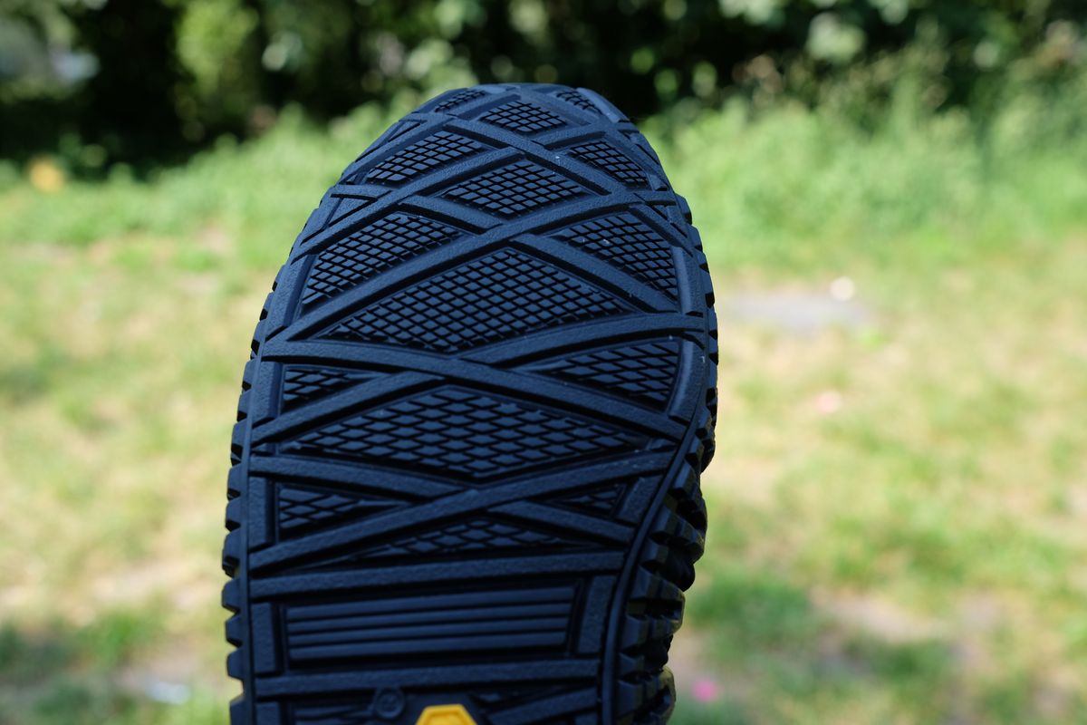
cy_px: 362
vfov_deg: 37.9
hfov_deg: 54.4
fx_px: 1057
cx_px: 544
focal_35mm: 35
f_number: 5.6
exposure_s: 1/320
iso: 400
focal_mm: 23
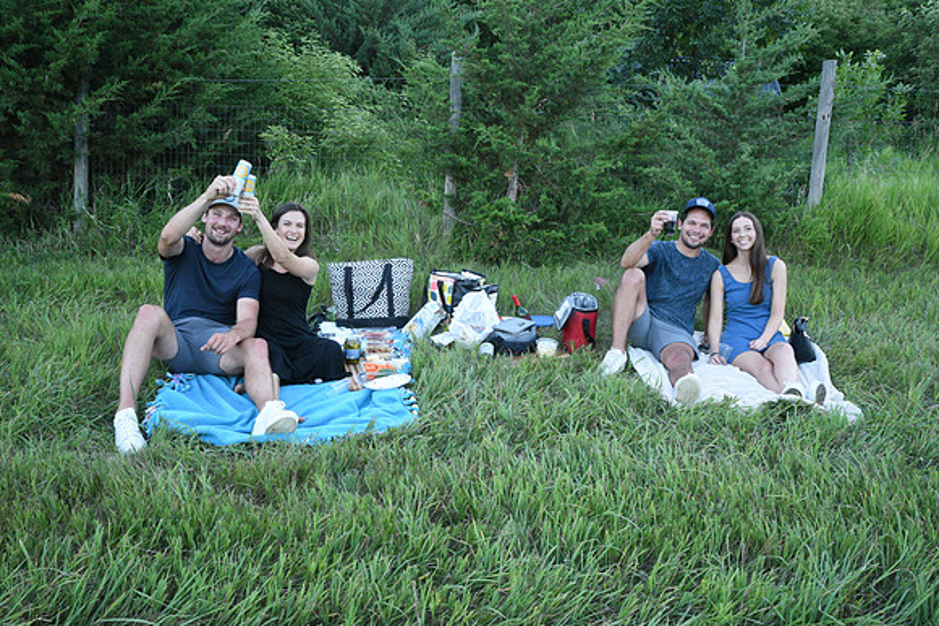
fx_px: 809
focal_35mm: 31
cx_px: 470
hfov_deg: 60.3
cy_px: 313
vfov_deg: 42.3
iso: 8000
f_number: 22
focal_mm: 31
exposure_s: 1/100
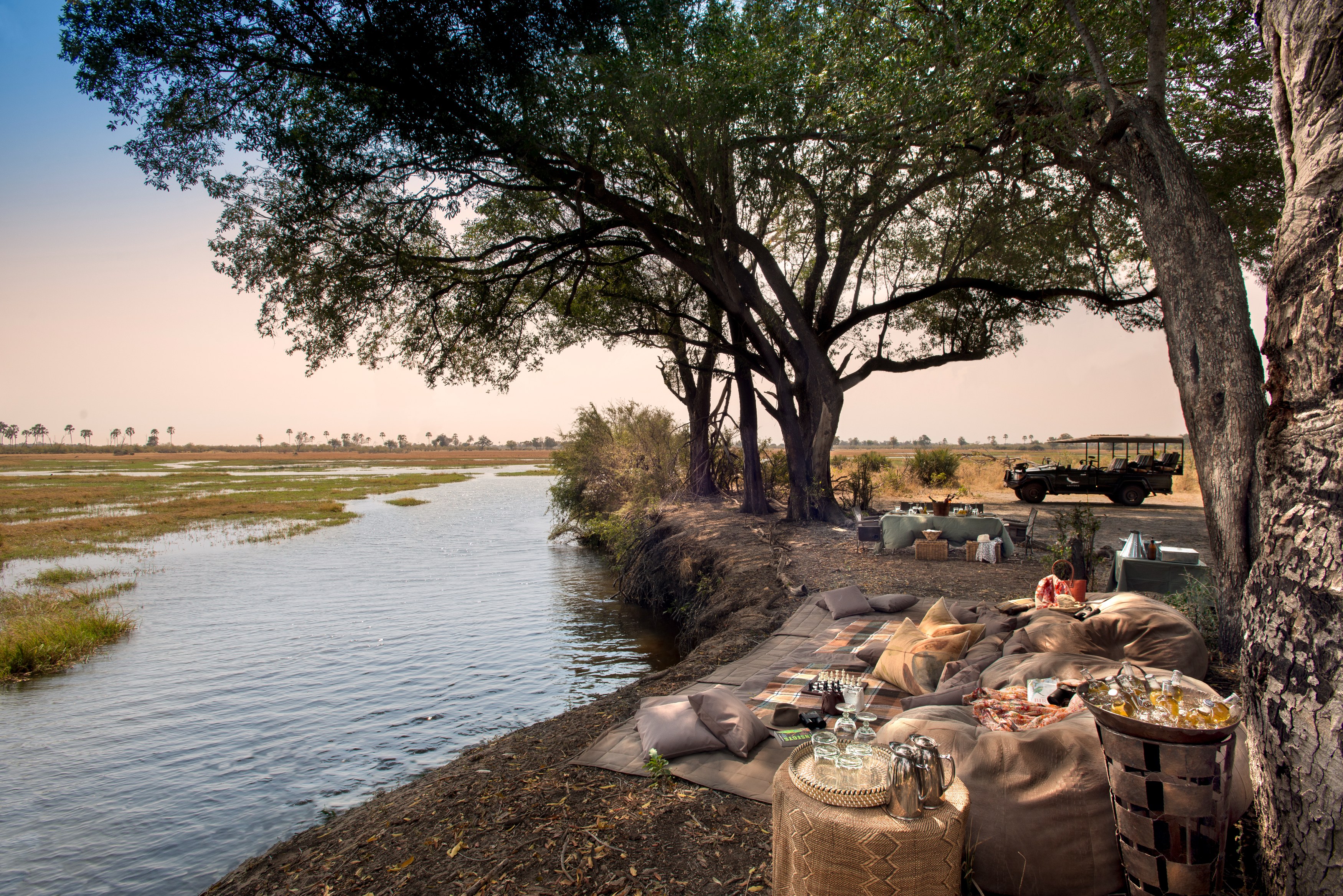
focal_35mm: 17
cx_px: 672
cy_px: 448
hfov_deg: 93.3
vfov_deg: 70.5
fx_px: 634
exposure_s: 1/125
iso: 200
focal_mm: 17
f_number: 9.5
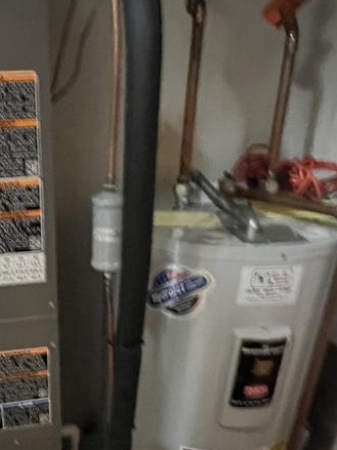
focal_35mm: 32
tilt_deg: -26.0
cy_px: 313
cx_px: 61
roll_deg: +2.9
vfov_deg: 55.2
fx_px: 416
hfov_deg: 42.0
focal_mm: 1.57
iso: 1250
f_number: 1.8
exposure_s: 1/30
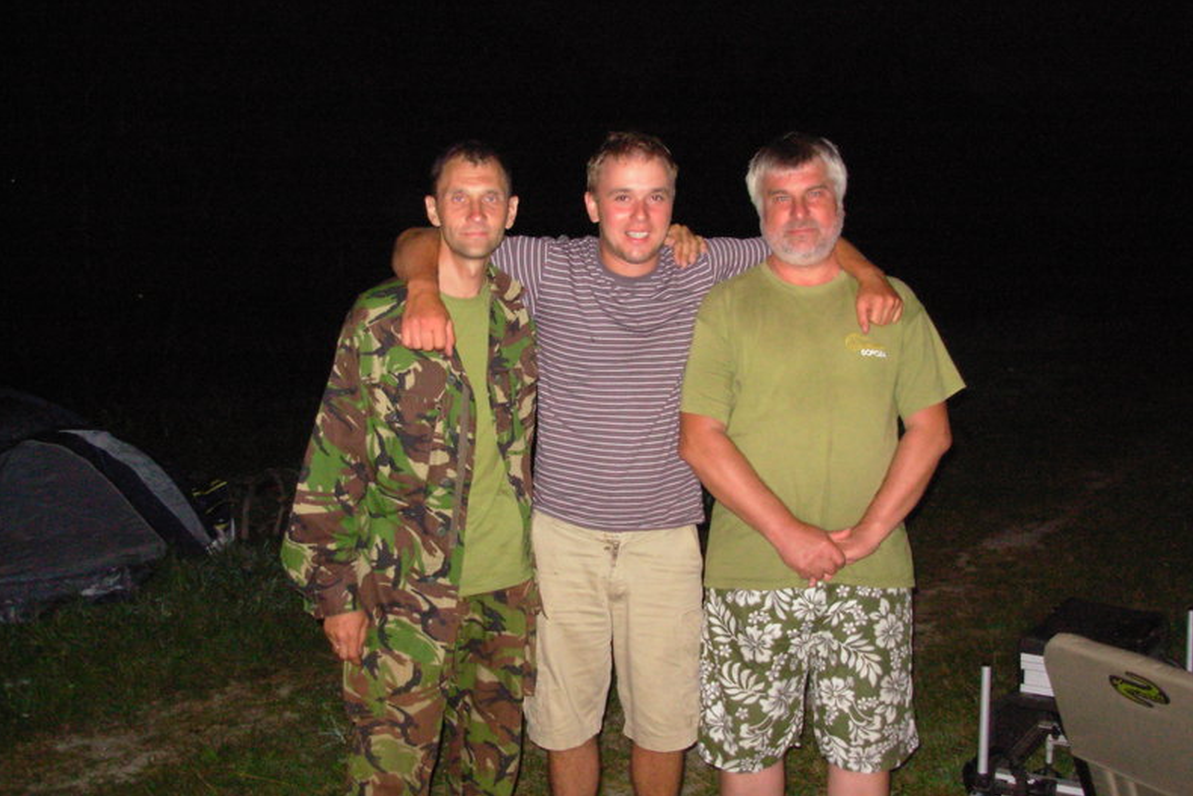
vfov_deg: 33.4
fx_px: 1326
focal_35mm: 40
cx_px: 590
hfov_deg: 48.4
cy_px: 403
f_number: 2.9
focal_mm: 6.3
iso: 200
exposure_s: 1/128
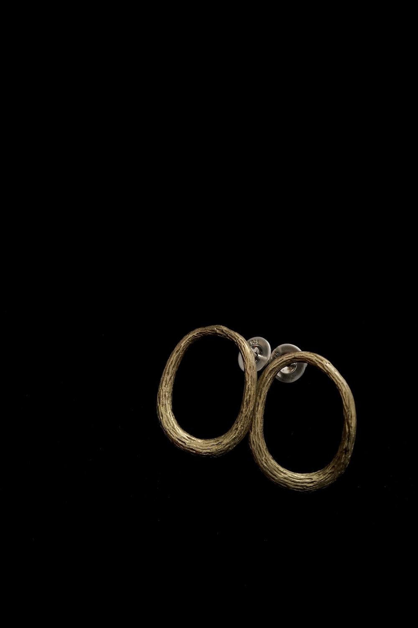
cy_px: 314
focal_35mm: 50
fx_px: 872
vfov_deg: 39.6
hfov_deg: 26.9
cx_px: 209
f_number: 11
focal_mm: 50
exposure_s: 1/80
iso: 4000
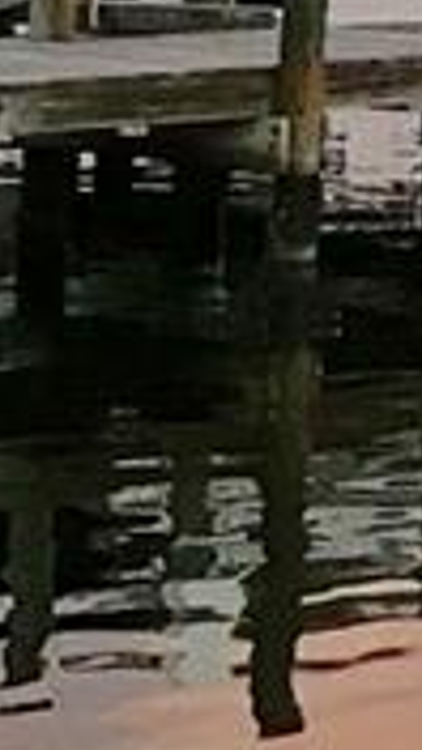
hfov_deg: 5.1
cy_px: -307
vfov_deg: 10.1
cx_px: 1743
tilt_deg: +0.9
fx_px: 4138
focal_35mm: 208
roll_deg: -1.7
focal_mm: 3.99
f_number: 1.8
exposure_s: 1/24
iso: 40
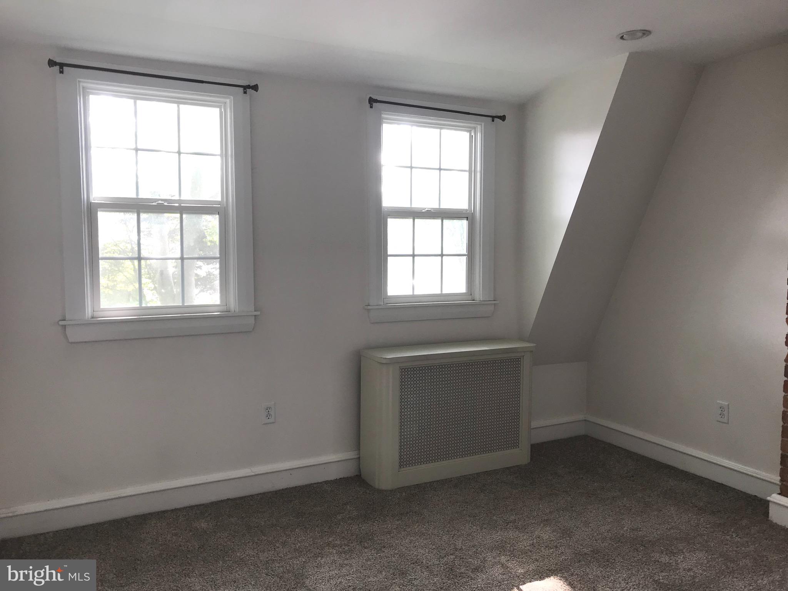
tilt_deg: -3.5
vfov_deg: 49.7
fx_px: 637
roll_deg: +0.5
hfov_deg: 63.4
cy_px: 296
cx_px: 394
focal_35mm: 28
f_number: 1.8
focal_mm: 3.99
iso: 25
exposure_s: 1/40
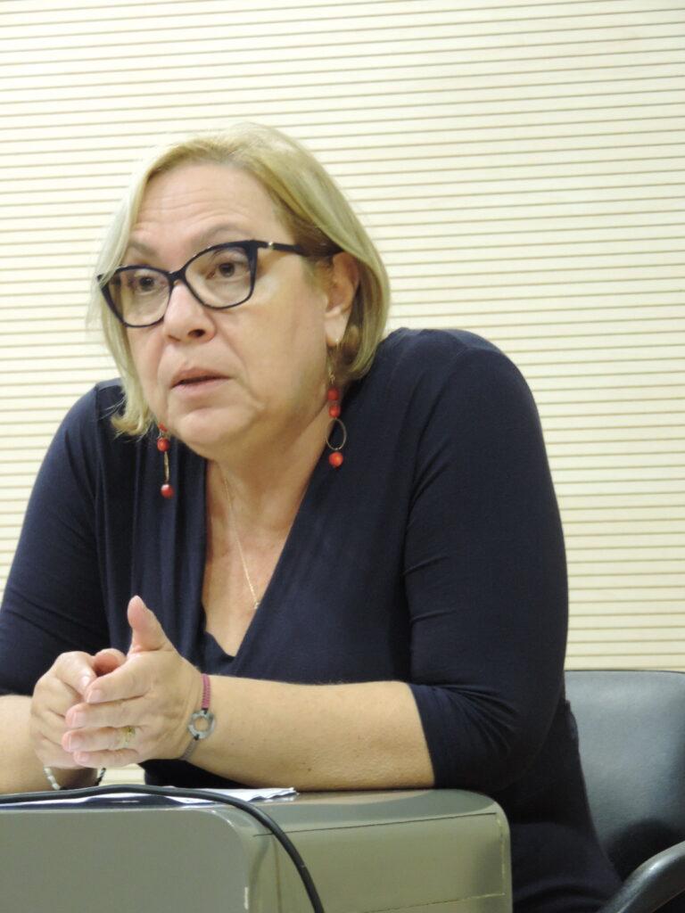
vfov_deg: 9.9
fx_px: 5277
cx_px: 342
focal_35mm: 200
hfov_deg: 7.4
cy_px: 456
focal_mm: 35.6
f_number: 4.6
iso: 800
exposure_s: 1/8
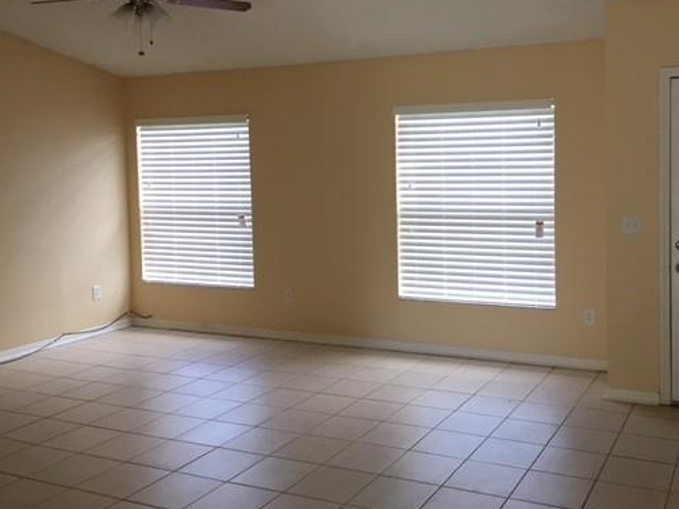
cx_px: 426
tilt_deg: -3.3
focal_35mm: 37
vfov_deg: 38.5
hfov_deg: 49.6
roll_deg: +1.1
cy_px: 200
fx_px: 725
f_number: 2.2
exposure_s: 1/30
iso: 80
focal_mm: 4.15
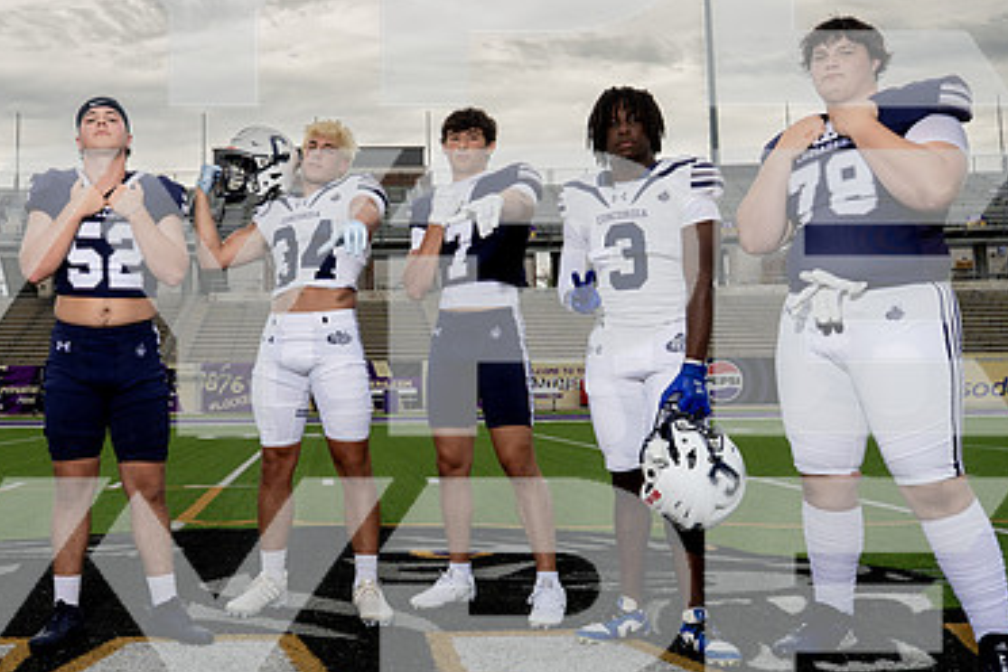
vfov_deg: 34.2
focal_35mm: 39
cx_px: 336
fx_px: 1092
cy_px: 294
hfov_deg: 48.7
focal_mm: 25
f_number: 8
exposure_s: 1/250
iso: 250
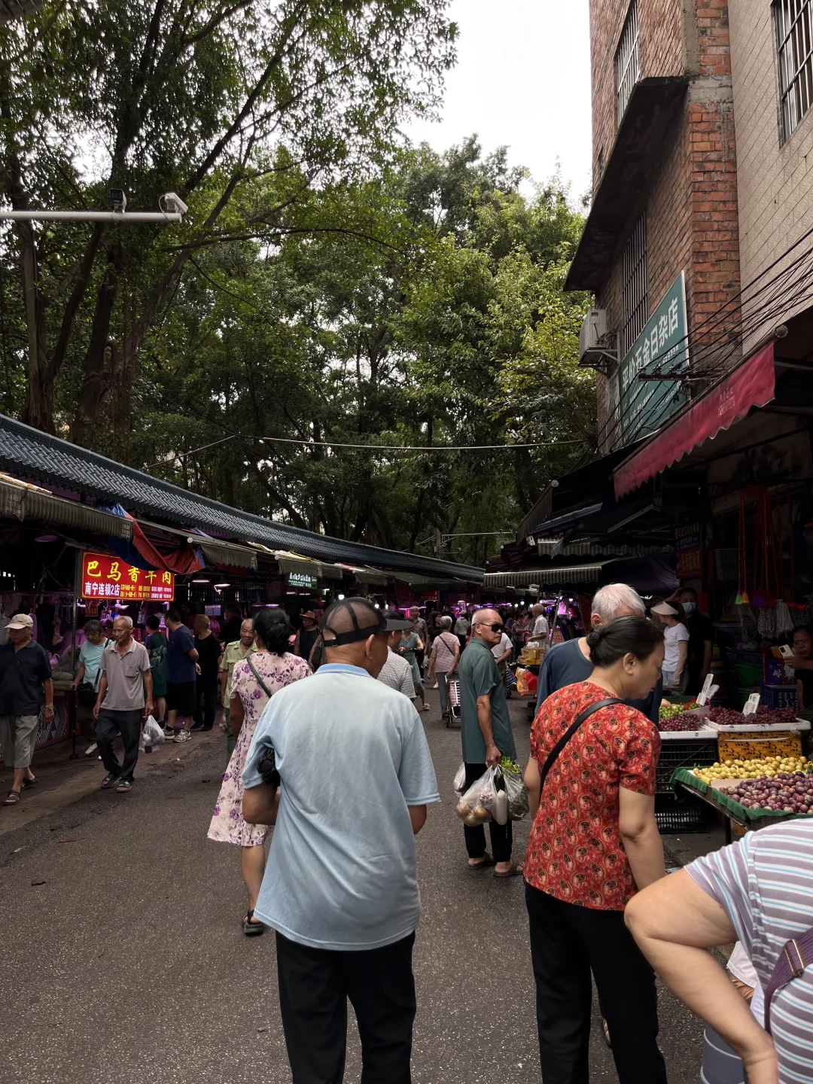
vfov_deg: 67.3
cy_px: 542
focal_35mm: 26
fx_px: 814
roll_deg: +1.3
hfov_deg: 53.1
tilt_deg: +5.6
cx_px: 406
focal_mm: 5.1
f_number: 1.6
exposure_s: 1/259
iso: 50
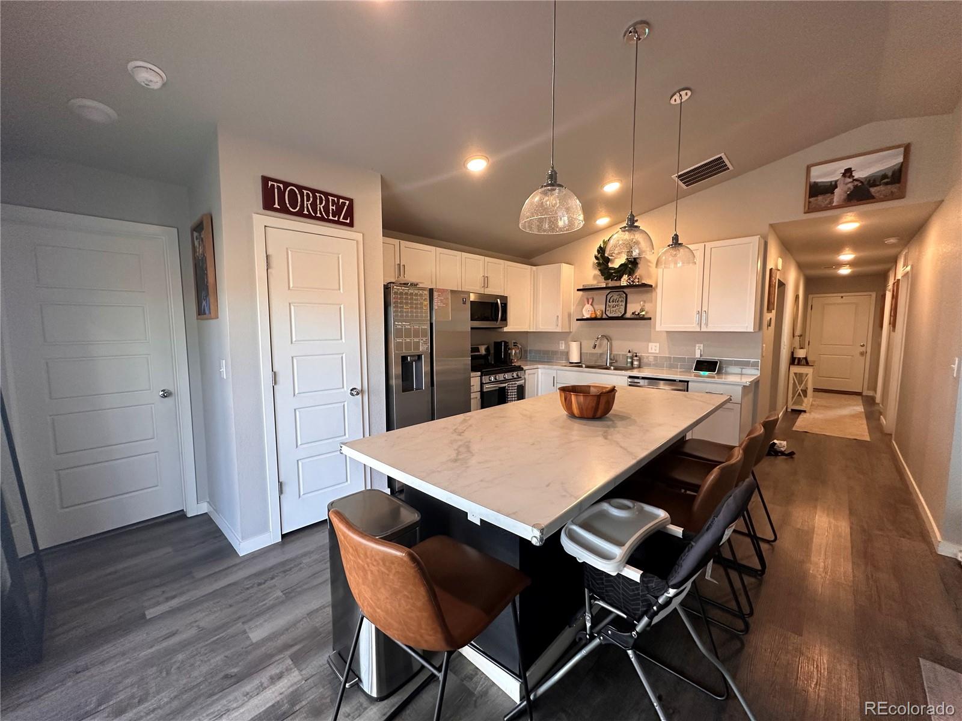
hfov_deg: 102.1
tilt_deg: -5.5
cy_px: 360
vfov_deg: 85.7
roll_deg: -0.3
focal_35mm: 14
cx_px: 481
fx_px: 389
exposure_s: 1/120
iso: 200
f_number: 2.2
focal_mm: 2.22
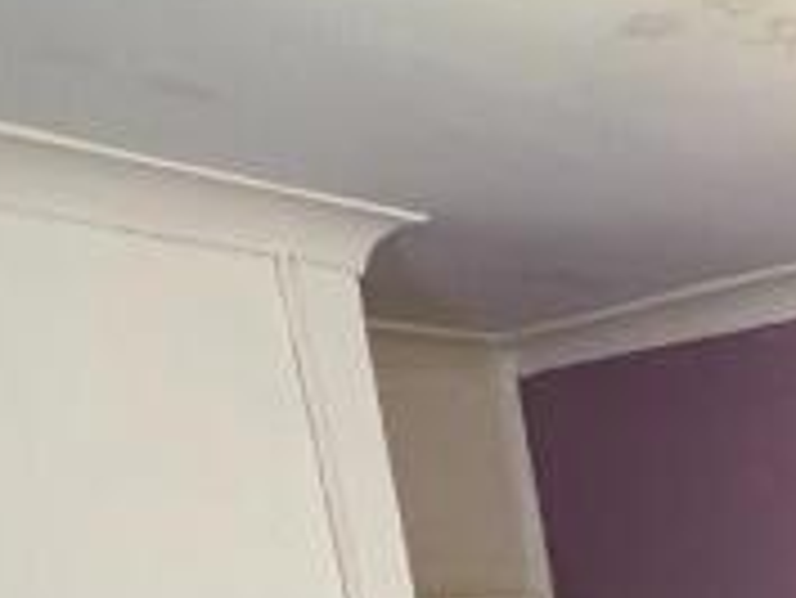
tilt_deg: -20.2
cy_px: 919
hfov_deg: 33.2
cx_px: 969
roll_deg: +1.0
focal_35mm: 46
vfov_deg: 24.1
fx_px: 1058
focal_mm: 2.22
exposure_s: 1/50
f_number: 2.2
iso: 400
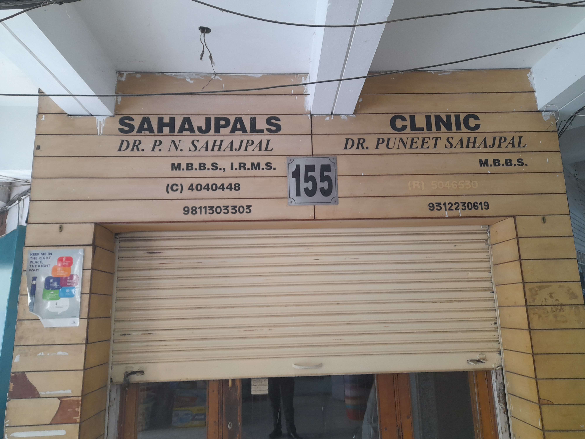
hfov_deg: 69.4
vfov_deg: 54.9
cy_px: 220
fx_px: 422
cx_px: 292
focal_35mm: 25
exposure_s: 1/50
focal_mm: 4.6
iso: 160
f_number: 2
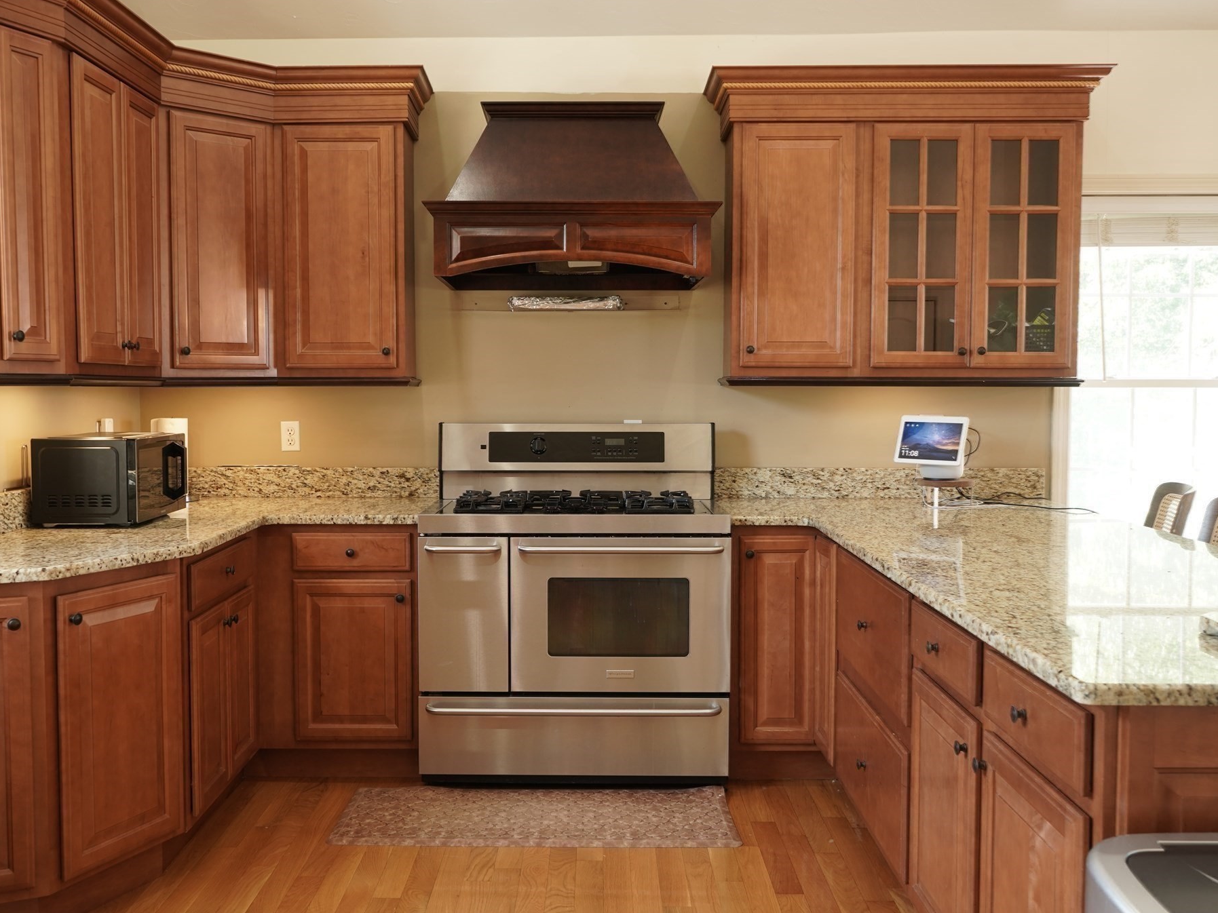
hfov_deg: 53.9
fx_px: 1196
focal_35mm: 34
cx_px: 573
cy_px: 453
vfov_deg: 41.8
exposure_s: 1/13
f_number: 7.1
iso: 500
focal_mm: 31
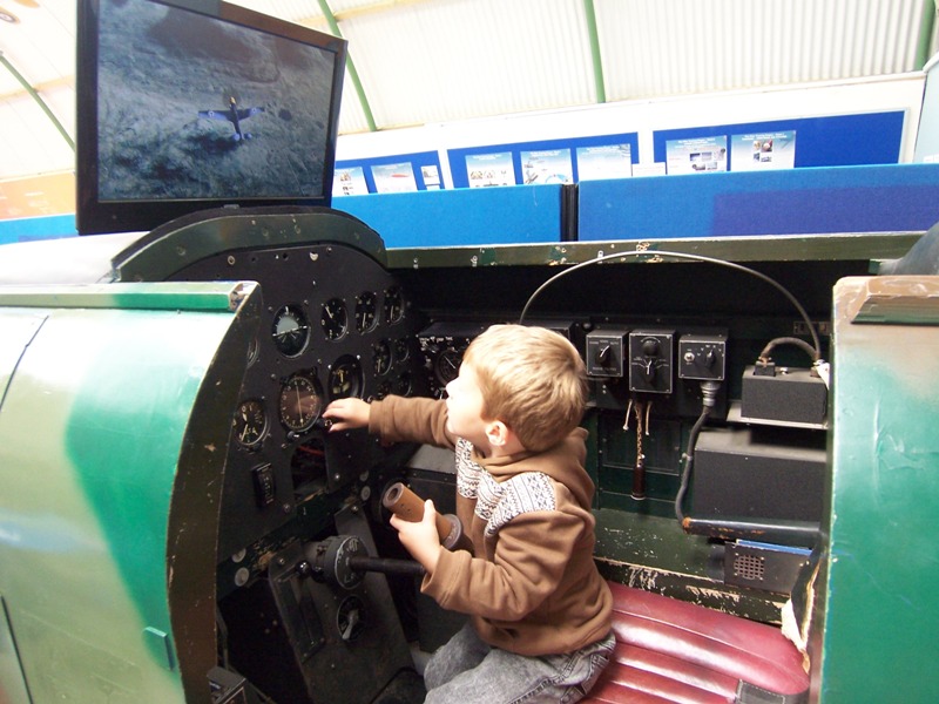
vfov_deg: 58.9
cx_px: 470
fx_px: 624
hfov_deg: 73.9
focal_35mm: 23
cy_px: 352
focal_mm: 3.8
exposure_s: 1/30
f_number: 2.8
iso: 160
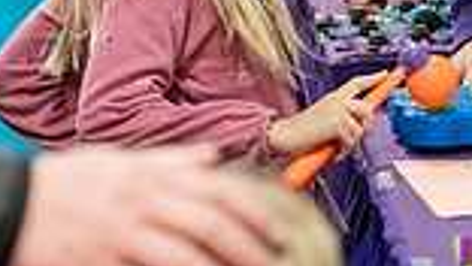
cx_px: 466
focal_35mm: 292
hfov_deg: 7.4
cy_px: -231
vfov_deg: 4.1
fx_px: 3657
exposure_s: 1/200
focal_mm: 75
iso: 3200
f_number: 3.2
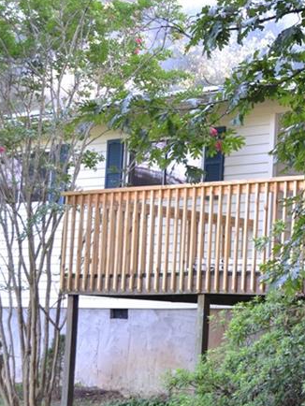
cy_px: 149
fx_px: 1197
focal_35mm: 102
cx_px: 374
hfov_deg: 14.0
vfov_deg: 19.2
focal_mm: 30
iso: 400
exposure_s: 1/40
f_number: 4.5
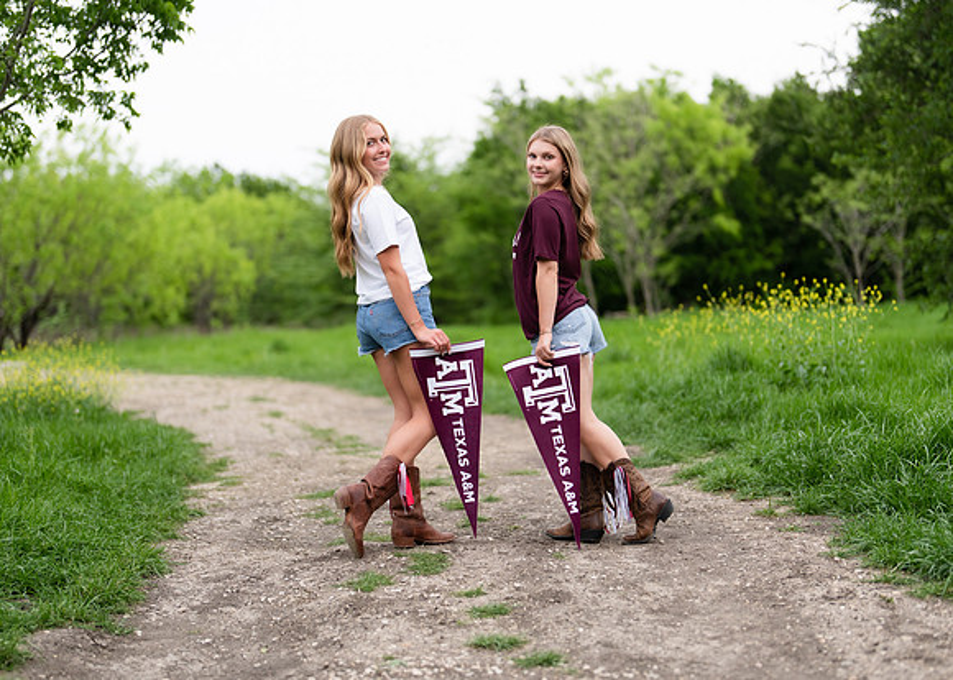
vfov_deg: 23.2
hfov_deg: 32.1
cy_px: 338
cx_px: 489
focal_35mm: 61
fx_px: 1655
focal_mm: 50
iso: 320
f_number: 1.2
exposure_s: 1/1600
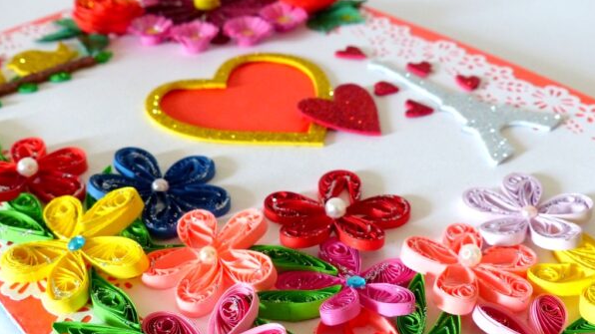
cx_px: 298
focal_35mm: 45
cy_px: 192
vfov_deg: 26.5
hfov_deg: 45.5
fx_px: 710
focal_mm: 7.4
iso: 400
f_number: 2.8
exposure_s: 1/60
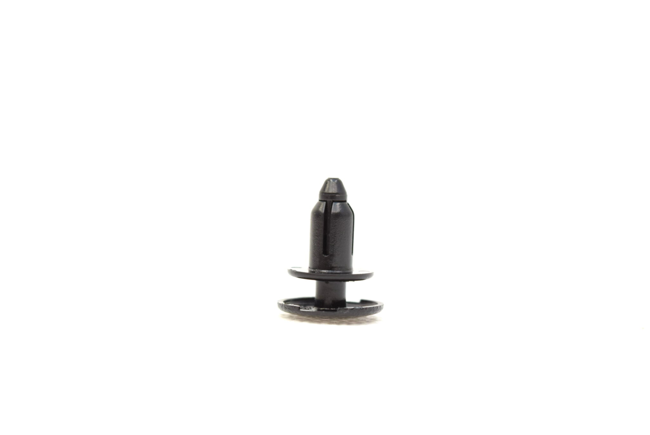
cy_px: 218
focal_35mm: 82
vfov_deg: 16.6
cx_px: 325
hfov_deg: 24.6
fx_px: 1491
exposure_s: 1/125
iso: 400
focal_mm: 55
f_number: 5.6
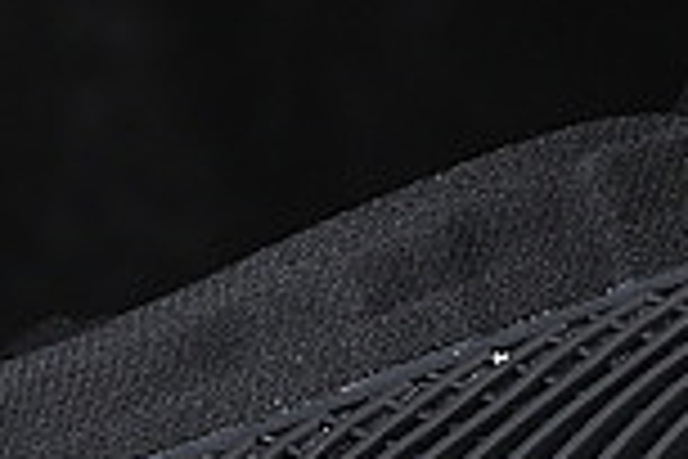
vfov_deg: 2.6
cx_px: 755
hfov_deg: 3.9
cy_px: 346
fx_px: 10147
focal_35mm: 531
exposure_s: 1/60
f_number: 6.3
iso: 160
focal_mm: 50
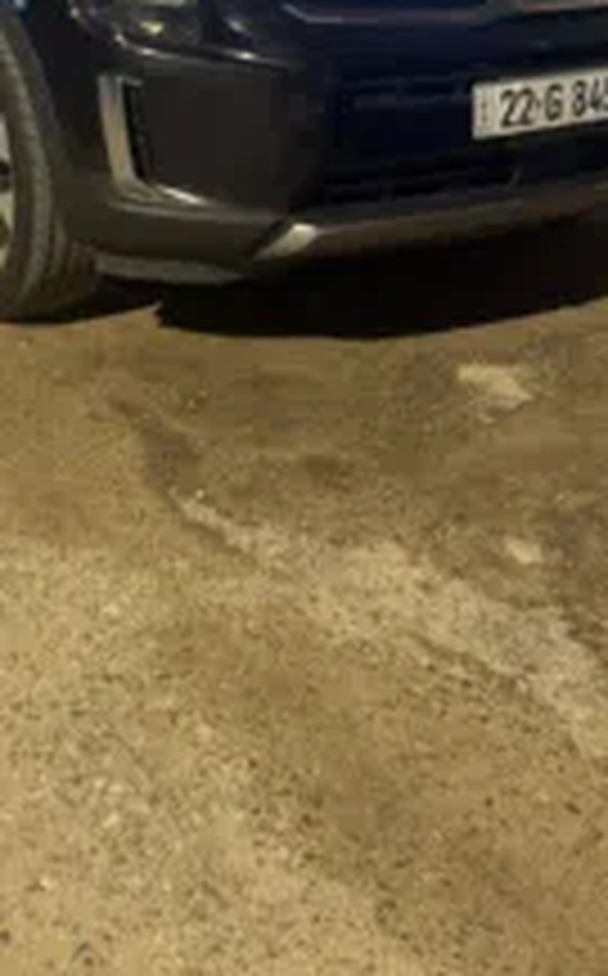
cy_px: 130
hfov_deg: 27.0
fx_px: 1250
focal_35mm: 47
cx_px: 153
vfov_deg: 40.1
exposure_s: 1/25
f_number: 1.78
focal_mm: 6.76
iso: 640
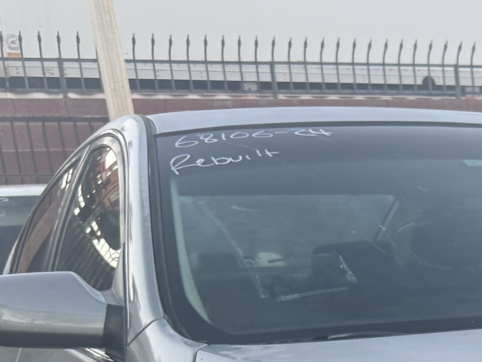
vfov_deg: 14.1
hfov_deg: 19.3
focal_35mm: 92
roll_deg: +1.9
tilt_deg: -17.4
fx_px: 1281
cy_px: 662
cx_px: 665
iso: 125
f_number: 1.78
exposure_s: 1/121
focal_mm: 6.76
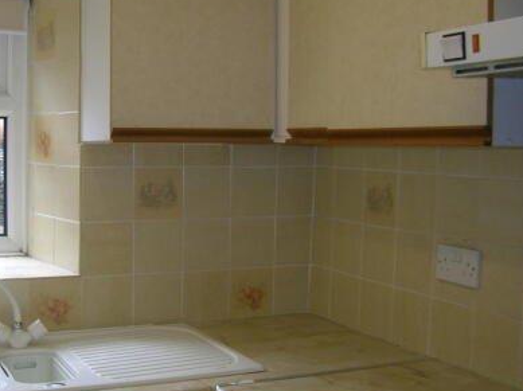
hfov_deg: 37.1
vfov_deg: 28.5
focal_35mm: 51
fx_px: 770
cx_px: 172
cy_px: 189
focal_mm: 5.7
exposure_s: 1/47
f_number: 2.9
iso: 50
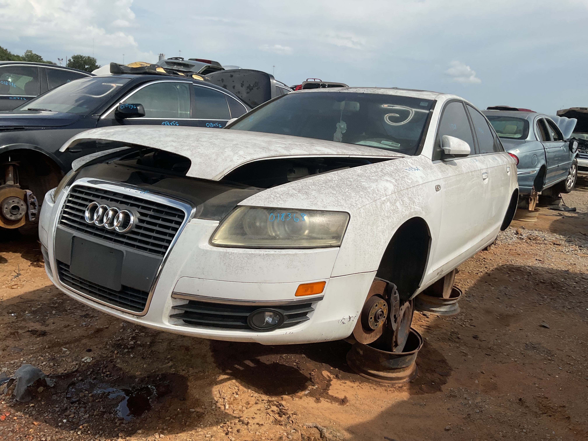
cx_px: 294
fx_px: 493
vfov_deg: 48.2
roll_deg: -4.6
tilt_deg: -13.2
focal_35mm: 29
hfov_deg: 61.7
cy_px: 220
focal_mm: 3
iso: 16
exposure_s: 1/2538
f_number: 1.8
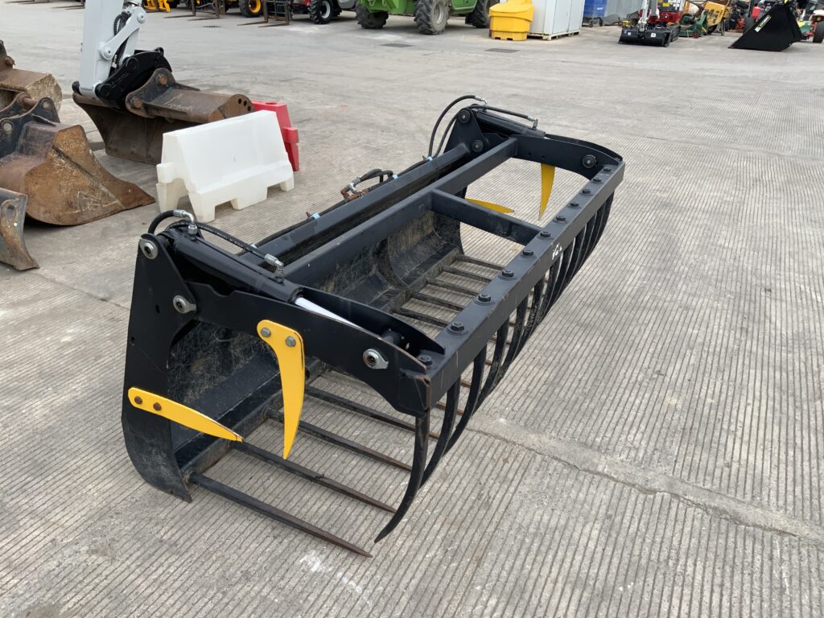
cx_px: 412
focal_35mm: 29
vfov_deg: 48.2
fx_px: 690
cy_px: 309
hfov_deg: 61.7
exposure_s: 1/389
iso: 16
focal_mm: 3
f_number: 1.8
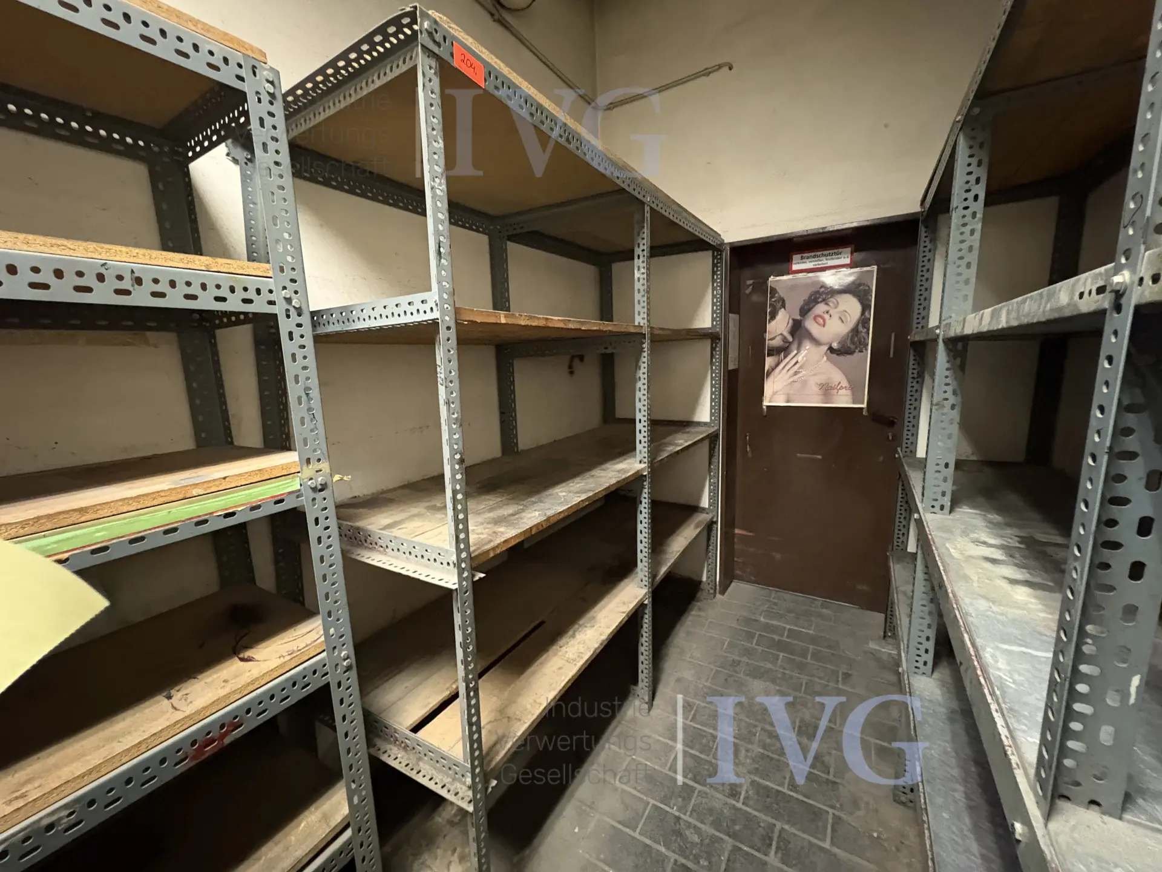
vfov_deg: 85.7
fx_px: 470
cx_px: 581
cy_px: 436
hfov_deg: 102.1
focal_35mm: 14
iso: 1000
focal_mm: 2.22
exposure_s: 1/25
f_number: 2.2
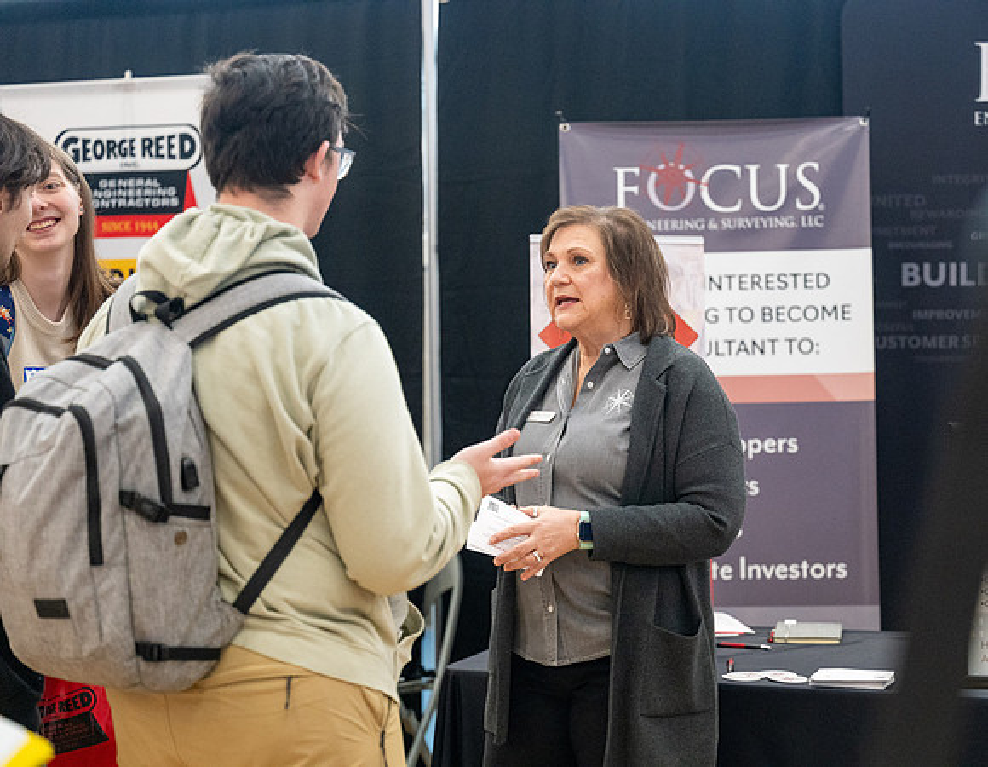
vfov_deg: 19.5
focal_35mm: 77
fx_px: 2234
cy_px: 384
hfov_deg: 24.9
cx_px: 574
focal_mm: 70
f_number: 2.8
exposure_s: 1/500
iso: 4000
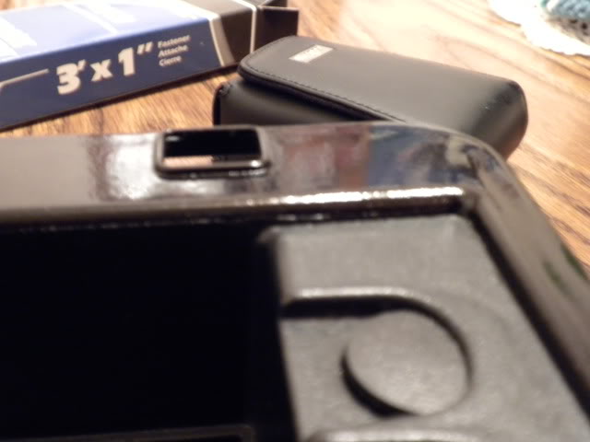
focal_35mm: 52
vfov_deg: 28.0
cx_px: 295
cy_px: 221
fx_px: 886
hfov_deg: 36.8
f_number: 4.3
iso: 400
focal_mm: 9.1
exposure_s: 1/4.2
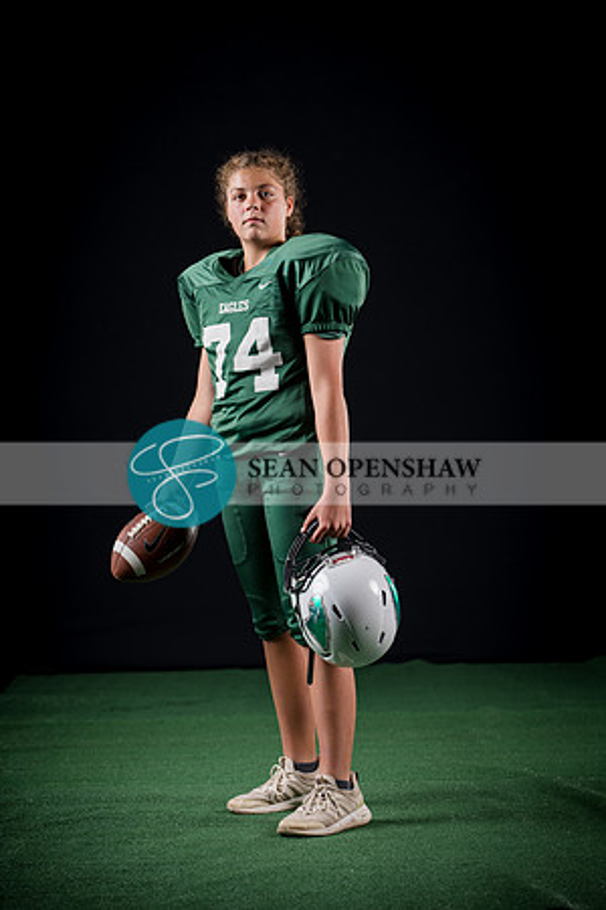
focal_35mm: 92
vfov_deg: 22.1
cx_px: 303
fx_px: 2323
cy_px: 455
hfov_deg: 14.9
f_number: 4
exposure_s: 1/160
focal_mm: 92
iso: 200
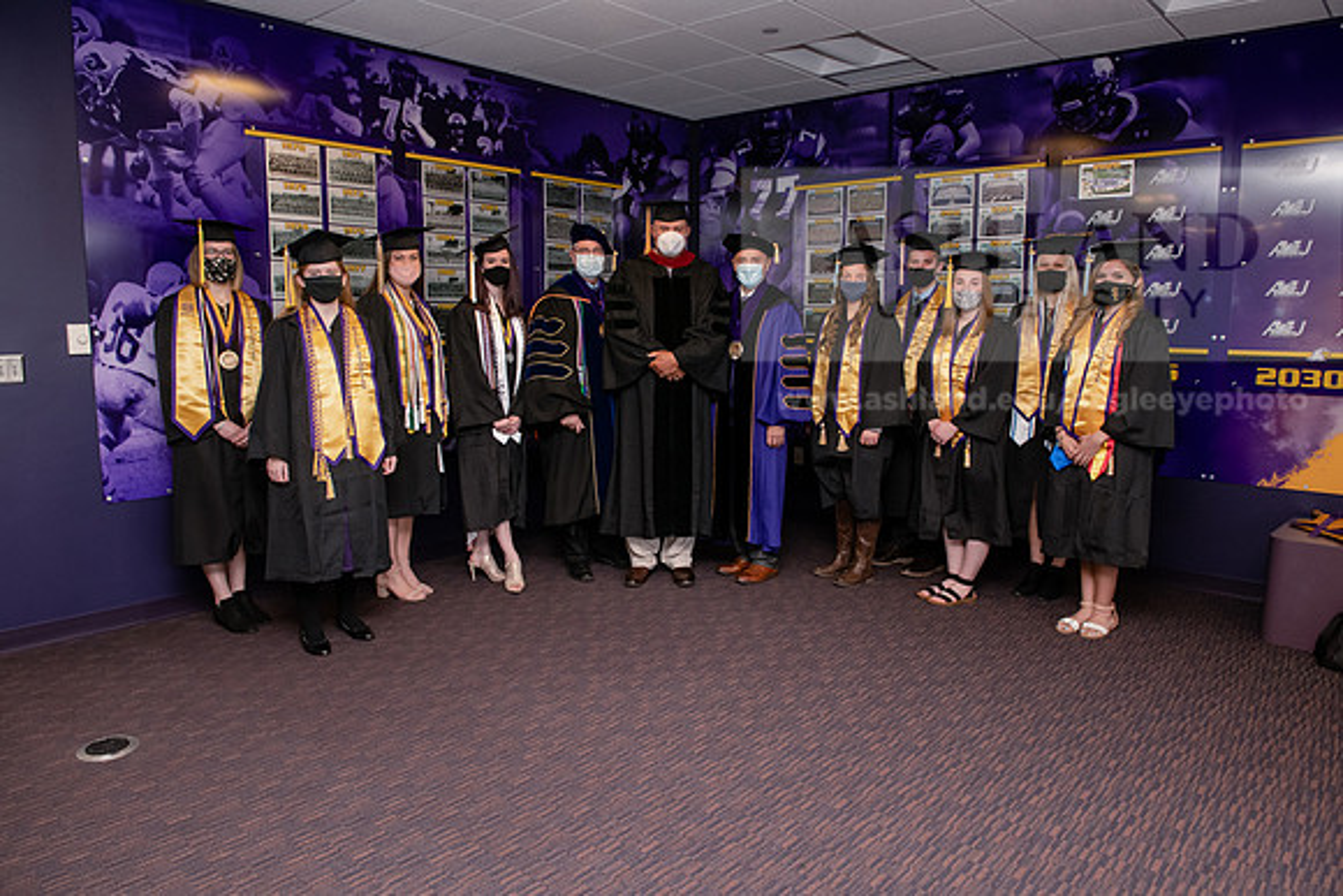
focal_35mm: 24
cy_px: 448
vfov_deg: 53.2
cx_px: 672
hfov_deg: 73.7
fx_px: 896
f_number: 5.6
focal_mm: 24
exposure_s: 1/200
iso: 2000
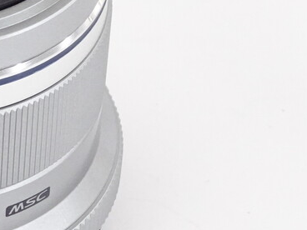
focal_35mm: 228
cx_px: -78
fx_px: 2022
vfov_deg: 6.5
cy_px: 61
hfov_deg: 8.6
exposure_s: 1/80
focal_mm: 12.01
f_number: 5
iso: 500
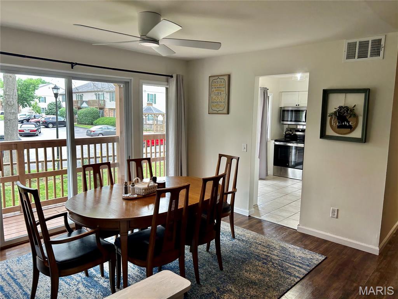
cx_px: 199
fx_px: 299
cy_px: 150
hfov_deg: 67.3
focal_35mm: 26
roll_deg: -0.9
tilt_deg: -7.5
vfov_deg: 53.1
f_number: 1.5
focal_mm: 5.7
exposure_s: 1/120
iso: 80
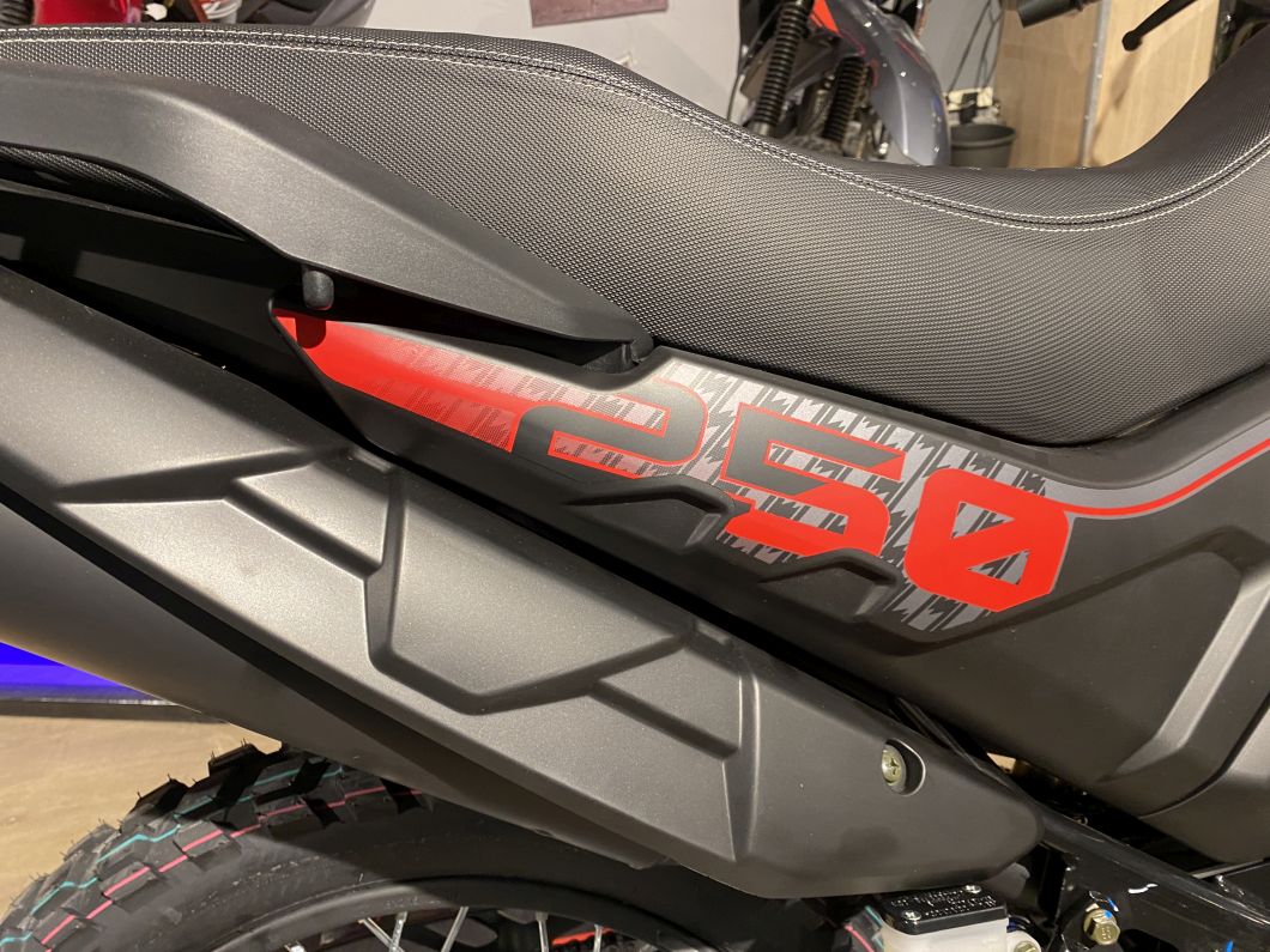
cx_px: 635
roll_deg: +5.1
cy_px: 476
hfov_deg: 67.3
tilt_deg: -30.3
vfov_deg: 53.1
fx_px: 954
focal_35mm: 26
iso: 200
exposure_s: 1/50
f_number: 1.8
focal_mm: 4.25
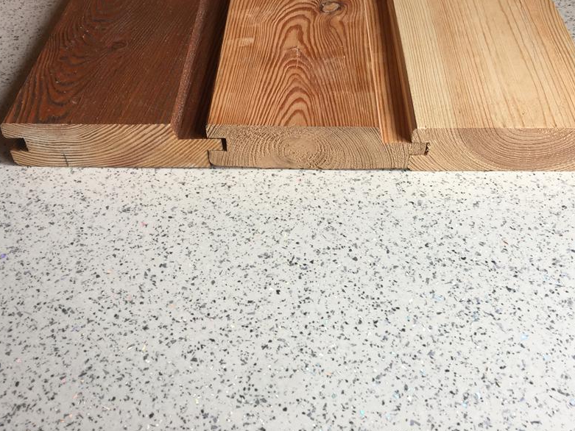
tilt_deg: -42.6
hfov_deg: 48.9
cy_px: 152
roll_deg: -2.1
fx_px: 631
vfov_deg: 37.4
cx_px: 308
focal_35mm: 38
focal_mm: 4.15
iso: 32
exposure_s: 1/50
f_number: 2.2
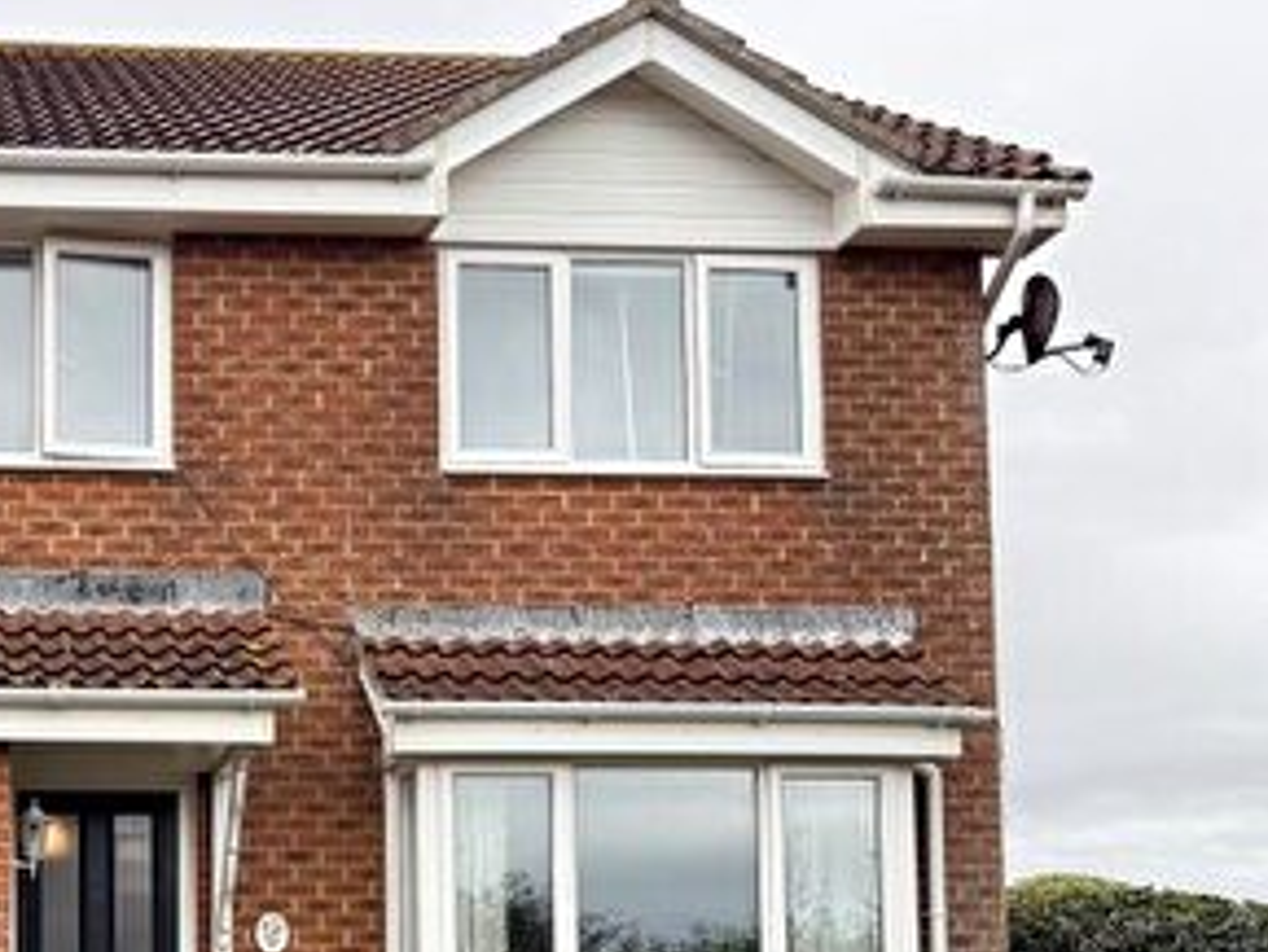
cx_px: 70
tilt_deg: +5.9
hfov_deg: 29.2
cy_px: 932
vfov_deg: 22.5
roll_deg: +0.4
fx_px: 2309
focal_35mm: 63
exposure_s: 1/612
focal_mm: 5.96
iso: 50
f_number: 1.6
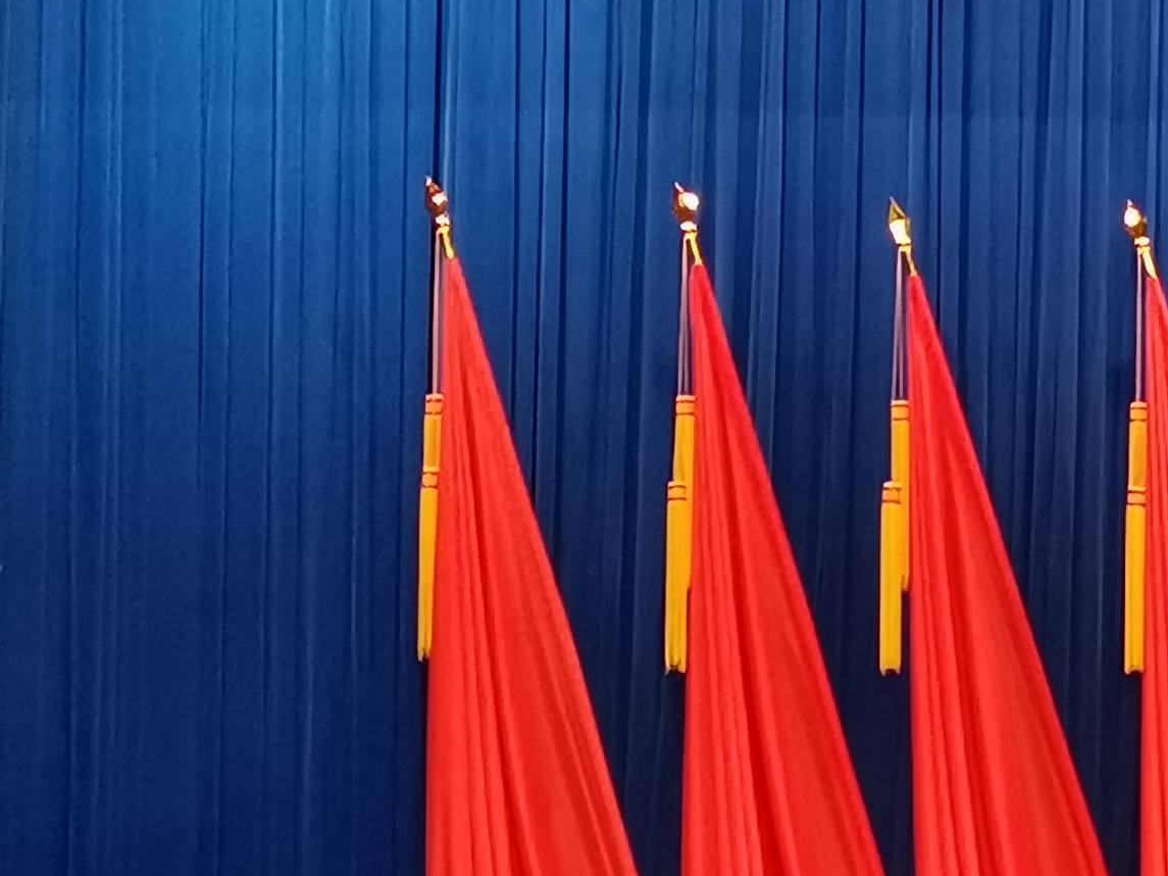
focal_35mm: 156
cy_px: 697
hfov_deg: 11.9
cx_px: 1885
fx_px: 5262
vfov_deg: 9.5
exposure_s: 1/50
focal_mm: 4.75
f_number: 1.8
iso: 320
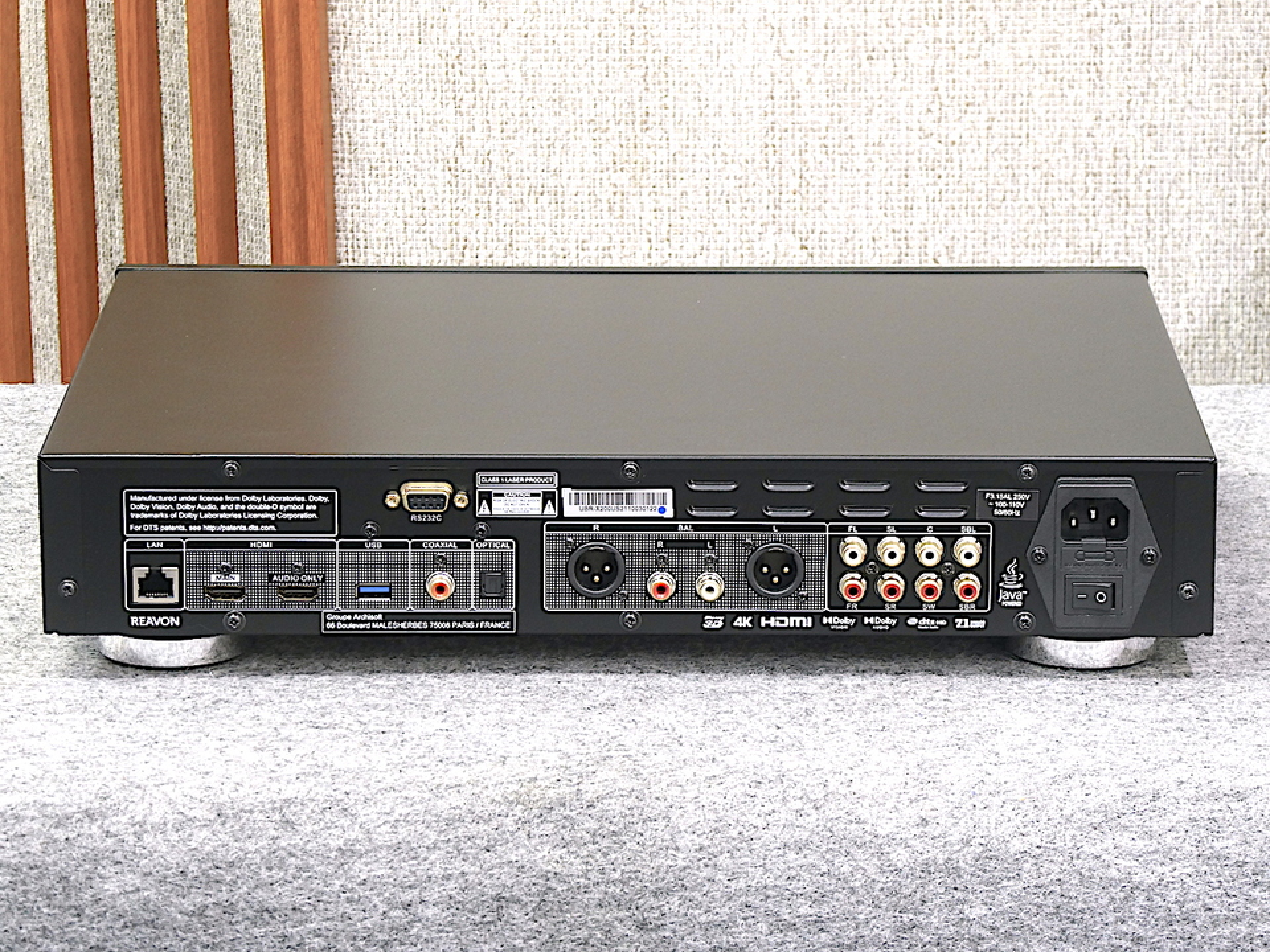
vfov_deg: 10.4
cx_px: 635
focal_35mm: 143
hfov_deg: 13.8
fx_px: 5246
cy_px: 476
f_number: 5.4
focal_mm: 25.6
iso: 200
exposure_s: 1/2.5
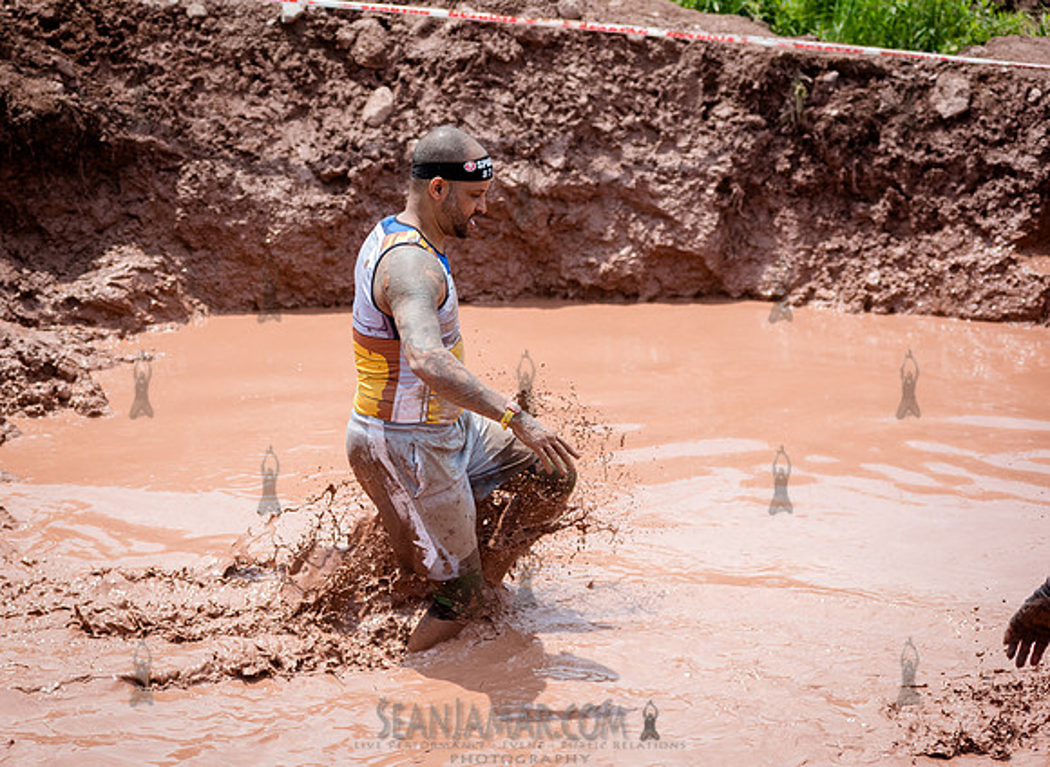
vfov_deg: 13.3
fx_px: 3294
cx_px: 365
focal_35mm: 110
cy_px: 364
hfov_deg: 18.1
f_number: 4
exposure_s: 1/4000
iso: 1000
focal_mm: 86
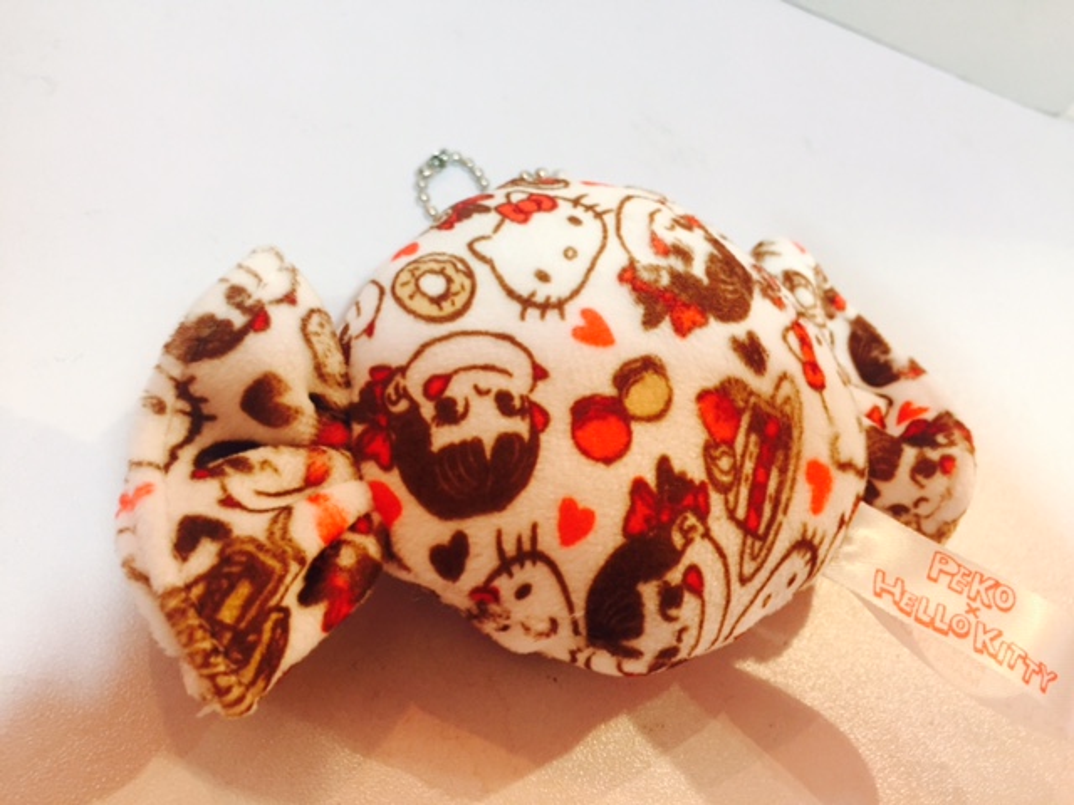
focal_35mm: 29
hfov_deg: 61.7
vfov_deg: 48.2
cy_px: 402
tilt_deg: -45.2
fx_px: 900
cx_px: 537
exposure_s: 1/33
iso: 160
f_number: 2.2
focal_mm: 4.15
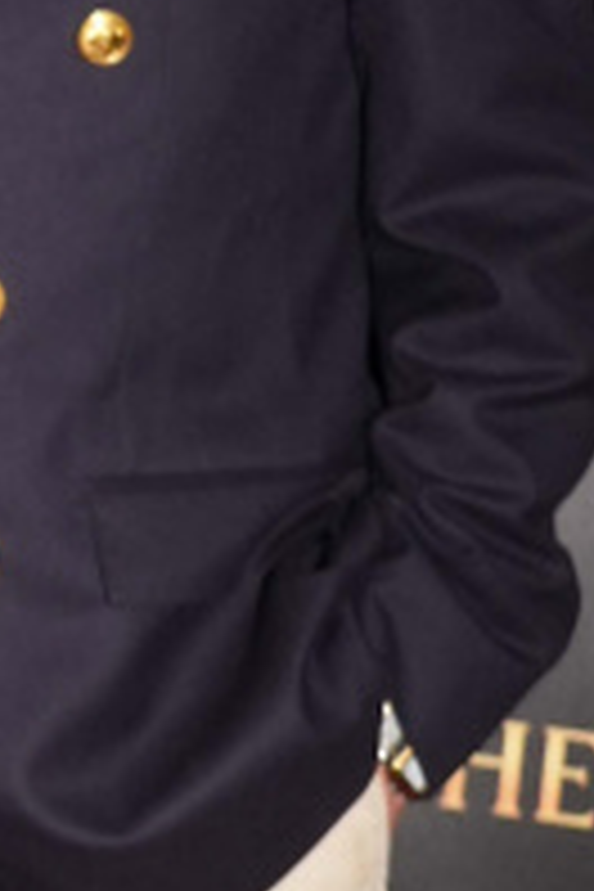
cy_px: 324
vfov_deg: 11.7
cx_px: -729
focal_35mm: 176
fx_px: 4356
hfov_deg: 7.4
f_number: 4.5
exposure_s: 1/60
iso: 400
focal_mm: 29
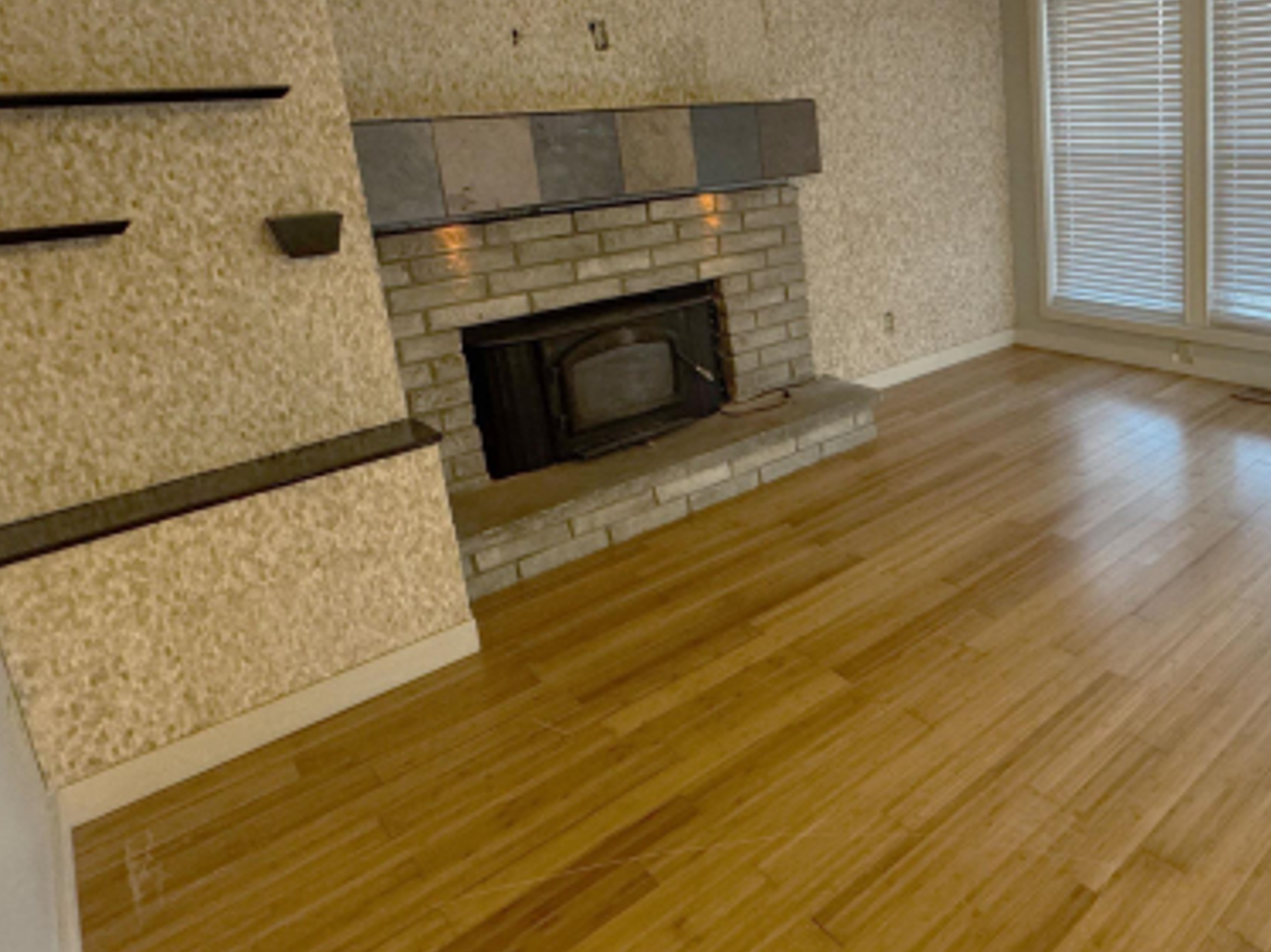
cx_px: 970
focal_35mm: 25
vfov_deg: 53.5
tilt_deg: -12.7
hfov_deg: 64.8
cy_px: 303
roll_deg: +2.6
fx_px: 917
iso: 800
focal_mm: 2.22
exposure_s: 1/60
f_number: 2.2
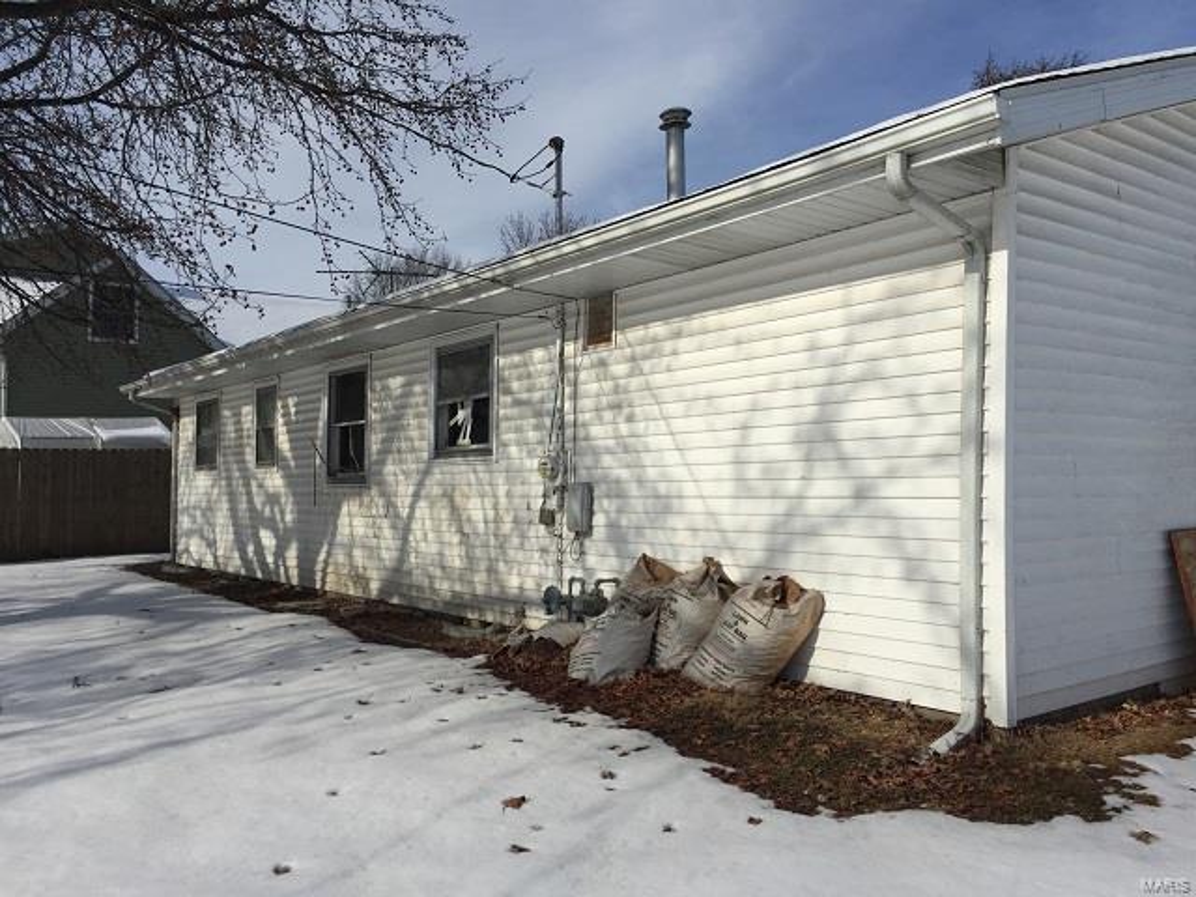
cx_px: 598
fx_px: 1002
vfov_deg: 48.2
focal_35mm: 29
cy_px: 448
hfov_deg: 61.7
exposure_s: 1/6623
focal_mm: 4.15
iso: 32
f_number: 2.2
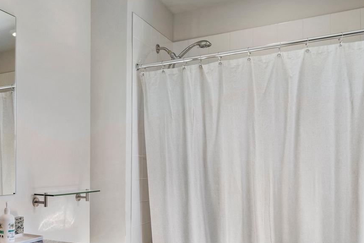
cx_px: 52
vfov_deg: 34.6
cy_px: 172
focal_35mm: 38
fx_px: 384
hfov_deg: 46.8
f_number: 8
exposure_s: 1/3200
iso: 640
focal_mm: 16
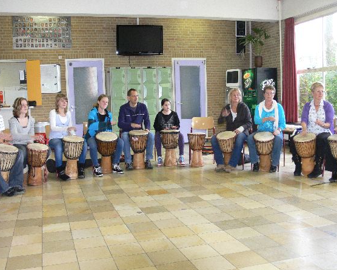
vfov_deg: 37.3
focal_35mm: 40
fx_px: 399
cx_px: 165
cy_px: 136
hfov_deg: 45.8
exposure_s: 1/30
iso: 250
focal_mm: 8
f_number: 2.8
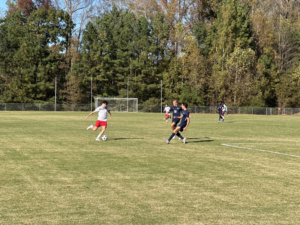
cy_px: 112
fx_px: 667
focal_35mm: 77
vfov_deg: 19.1
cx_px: 150
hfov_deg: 25.3
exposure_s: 1/661
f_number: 2.8
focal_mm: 9
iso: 25
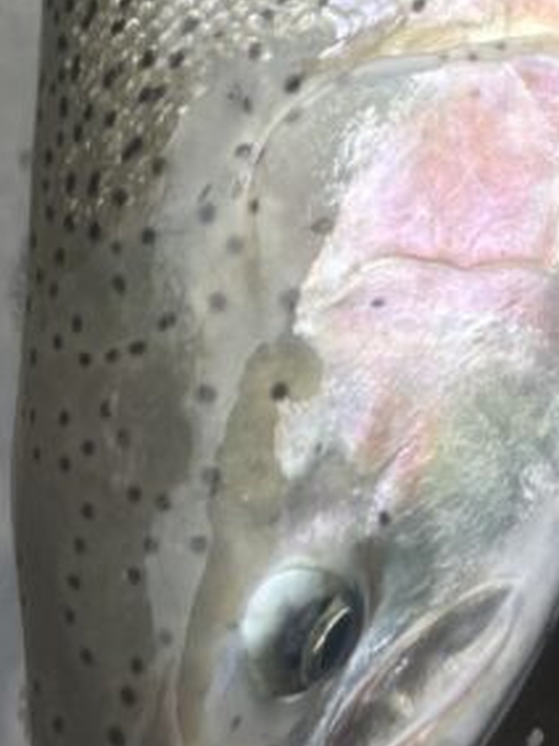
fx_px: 2025
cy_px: -237
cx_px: 396
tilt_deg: -66.1
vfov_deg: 19.2
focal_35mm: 94
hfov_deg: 15.7
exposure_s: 1/239
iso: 40
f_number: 1.6
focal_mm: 5.1
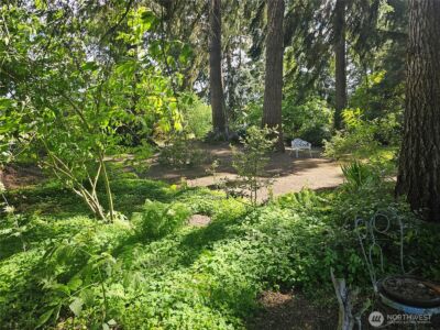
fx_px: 292
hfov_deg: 73.9
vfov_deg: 58.9
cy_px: 165
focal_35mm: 23
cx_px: 220
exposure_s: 1/180
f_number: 1.7
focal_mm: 6.3
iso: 25
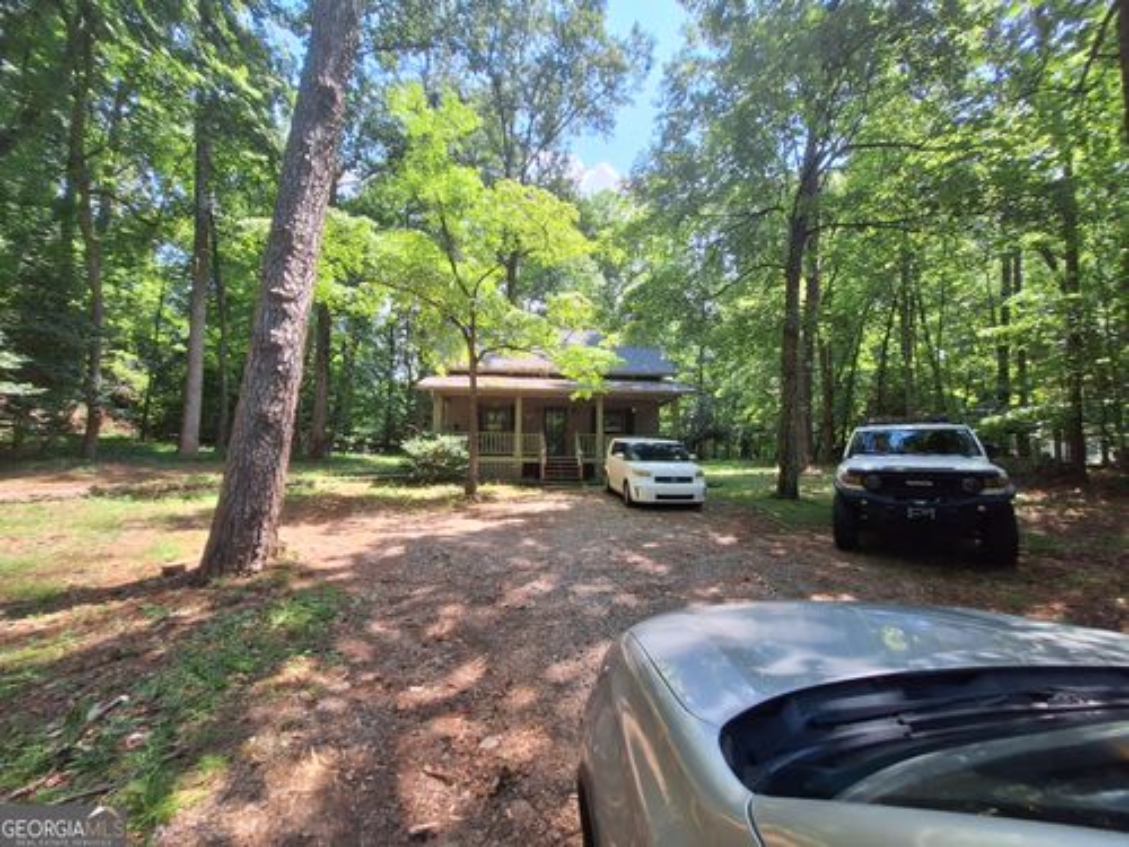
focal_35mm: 13
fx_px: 424
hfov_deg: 106.2
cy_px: 424
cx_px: 564
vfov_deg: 89.9
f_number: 2.2
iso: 40
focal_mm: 1.74
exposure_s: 1/238
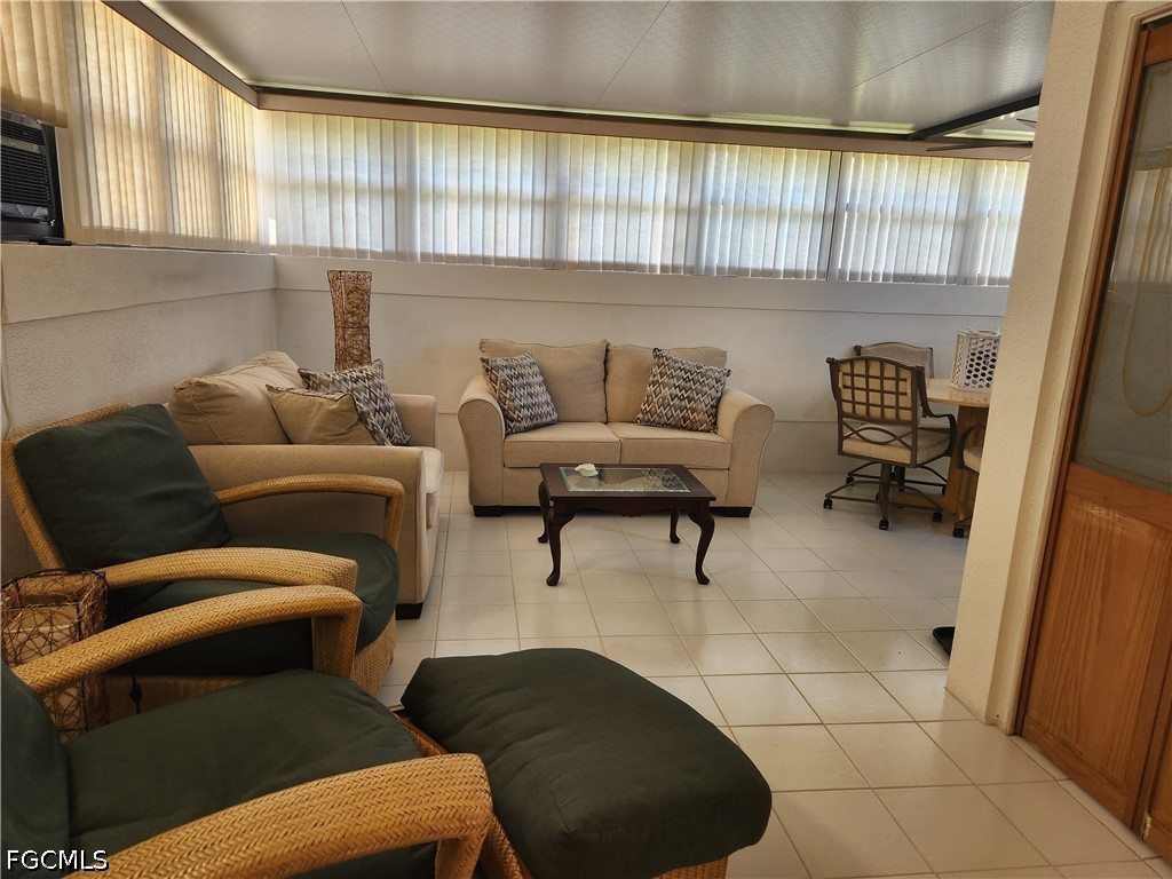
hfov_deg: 73.9
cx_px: 586
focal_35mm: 23
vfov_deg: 58.9
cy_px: 440
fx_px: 779
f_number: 1.8
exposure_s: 1/120
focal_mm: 5.4
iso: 80
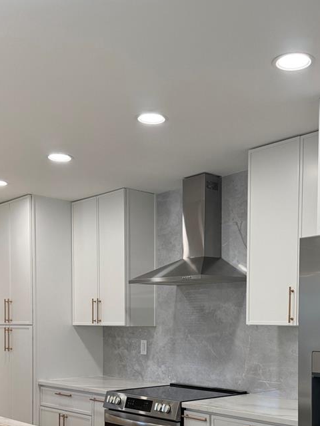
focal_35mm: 45
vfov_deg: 40.6
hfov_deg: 32.0
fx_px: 555
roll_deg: -0.3
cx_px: 202
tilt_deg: +0.6
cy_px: 330
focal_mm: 6.76
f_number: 1.78
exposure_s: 1/197
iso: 125
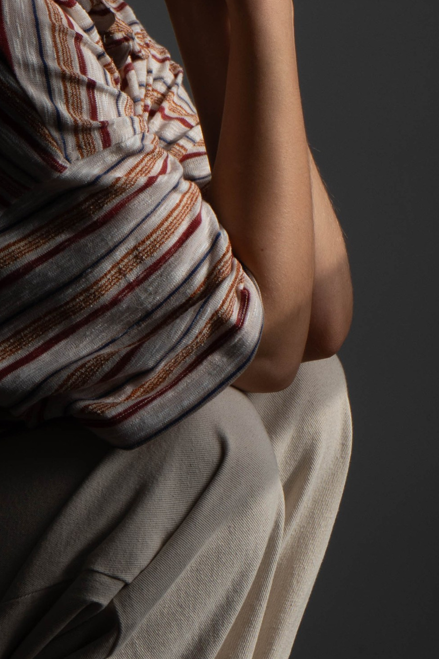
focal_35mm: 209
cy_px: 193
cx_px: 54
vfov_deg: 9.8
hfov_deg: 6.6
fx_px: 3822
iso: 100
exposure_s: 1/250
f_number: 9
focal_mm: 50
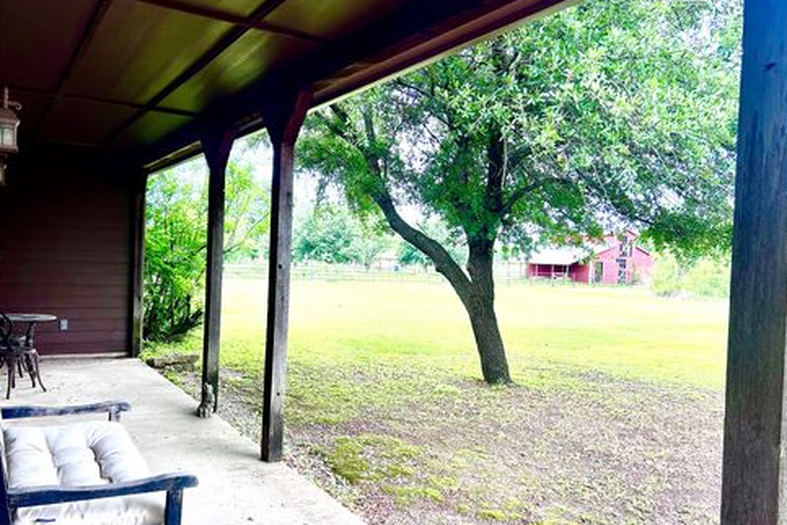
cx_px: 398
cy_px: 281
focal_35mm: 28
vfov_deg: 46.4
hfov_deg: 65.5
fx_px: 612
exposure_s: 1/572
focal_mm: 5.7
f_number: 1.5
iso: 50
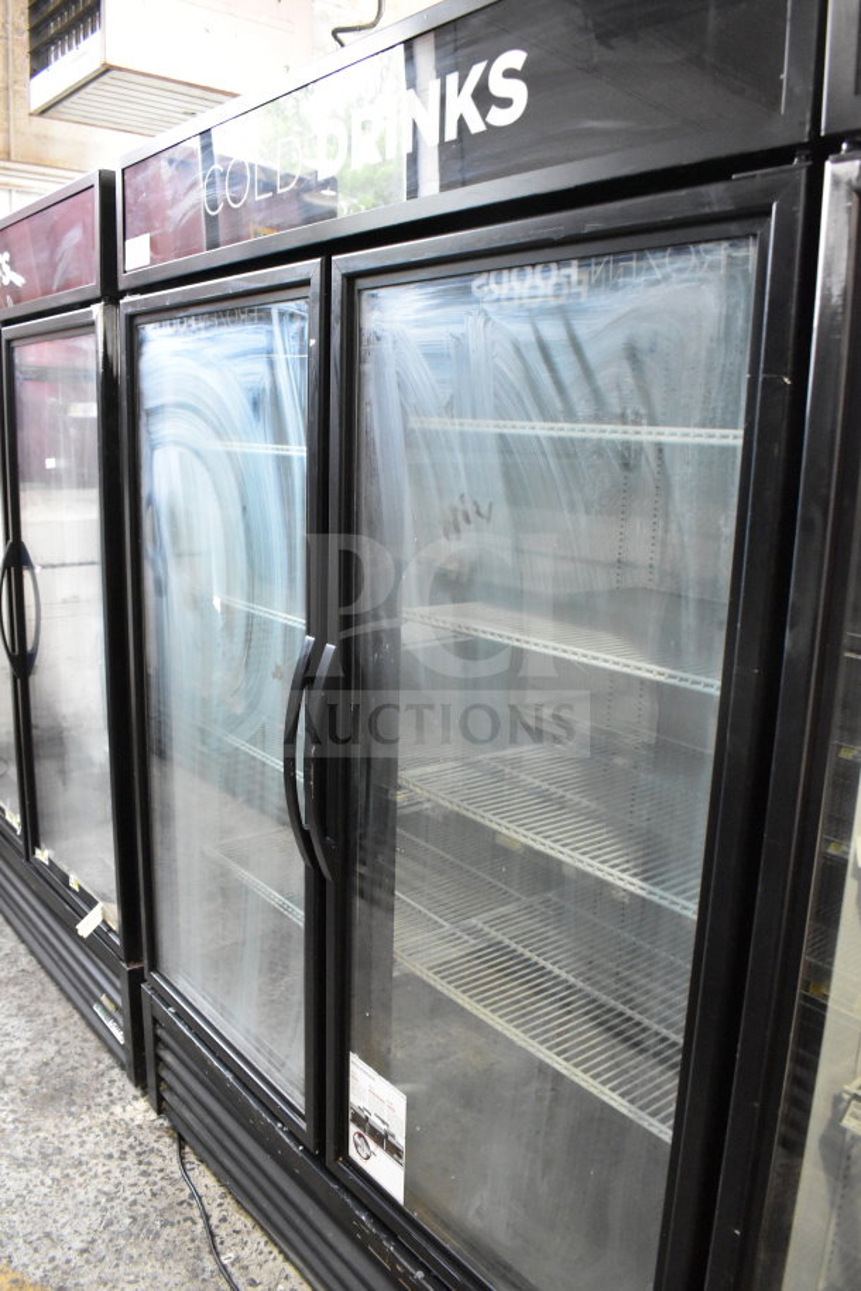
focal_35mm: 27
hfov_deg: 47.9
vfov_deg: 67.4
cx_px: 430
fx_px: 969
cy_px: 646
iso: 6400
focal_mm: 18
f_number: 6.3
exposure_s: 1/160
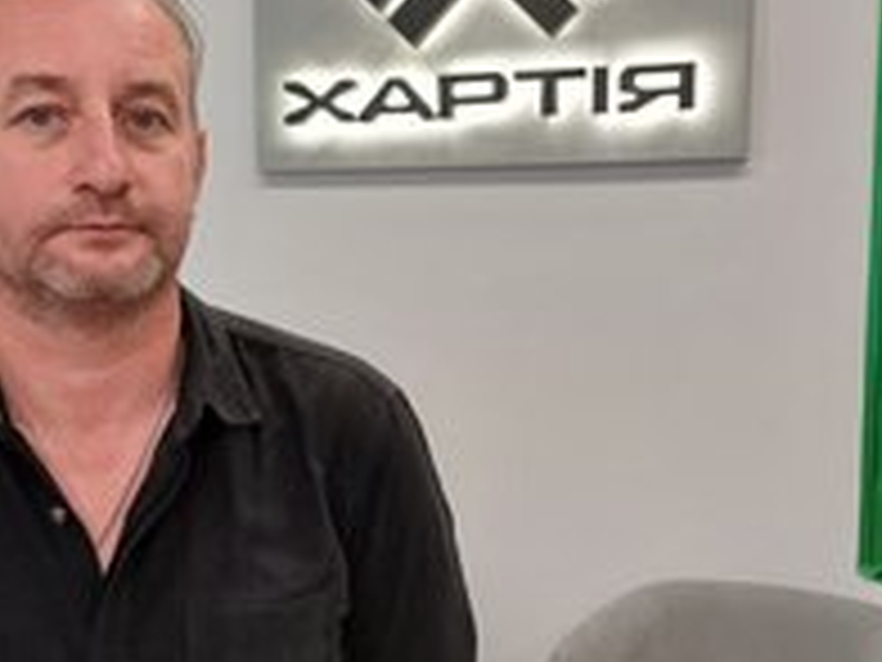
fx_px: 1299
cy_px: 410
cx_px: 320
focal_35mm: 51
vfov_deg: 28.5
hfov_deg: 37.2
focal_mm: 4.65
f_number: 1.8
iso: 160
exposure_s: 1/50
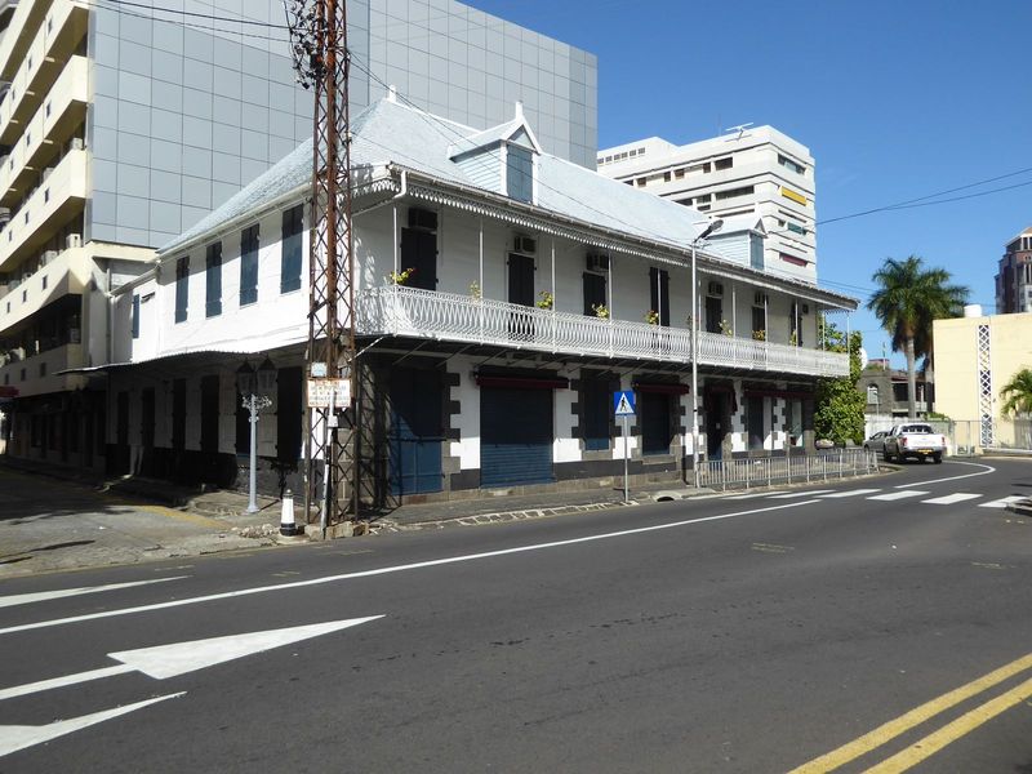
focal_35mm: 29
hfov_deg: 61.7
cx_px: 516
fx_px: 865
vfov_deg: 48.2
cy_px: 387
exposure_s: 1/1000
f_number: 3.5
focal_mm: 5
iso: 80
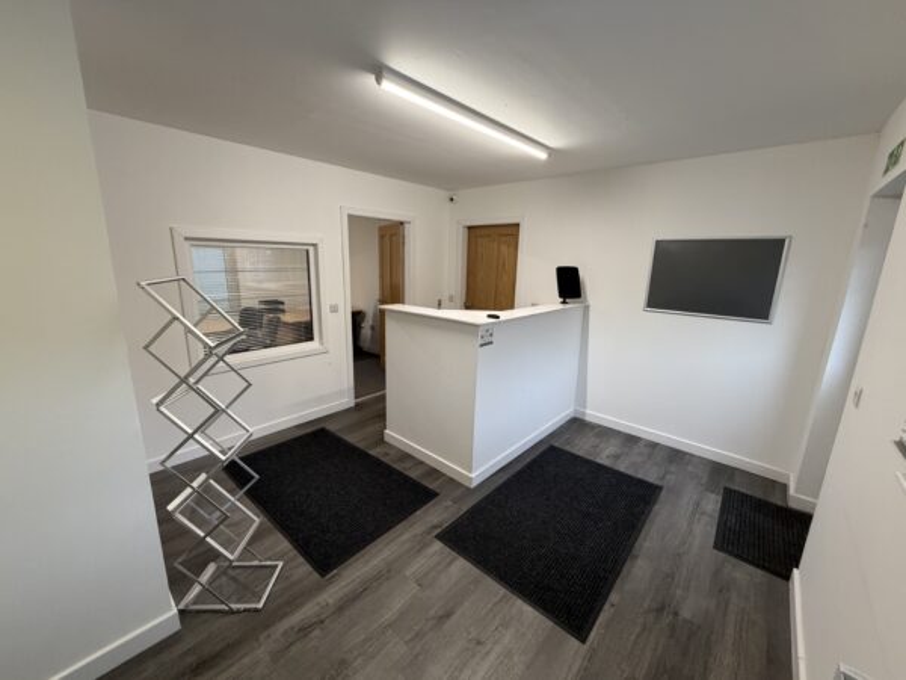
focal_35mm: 14
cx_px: 453
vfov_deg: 85.7
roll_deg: -1.5
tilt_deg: -12.2
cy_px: 340
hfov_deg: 102.1
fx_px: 366
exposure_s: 1/100
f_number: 2.2
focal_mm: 2.22
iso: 250
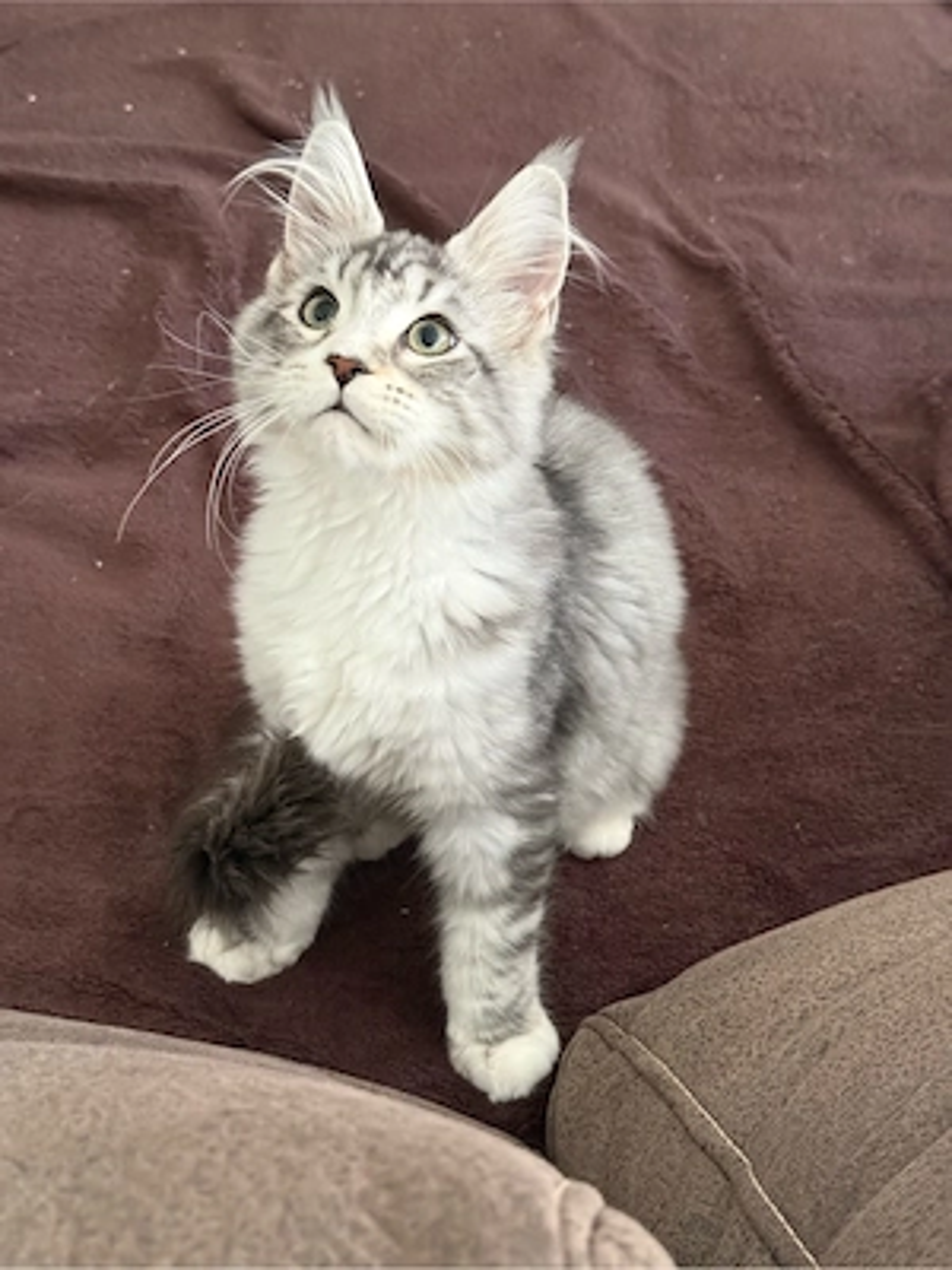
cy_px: 635
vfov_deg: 39.7
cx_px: 476
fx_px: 1760
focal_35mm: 48
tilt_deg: -43.4
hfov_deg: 30.3
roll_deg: -3.1
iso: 500
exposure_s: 1/40
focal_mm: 6.76
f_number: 1.78
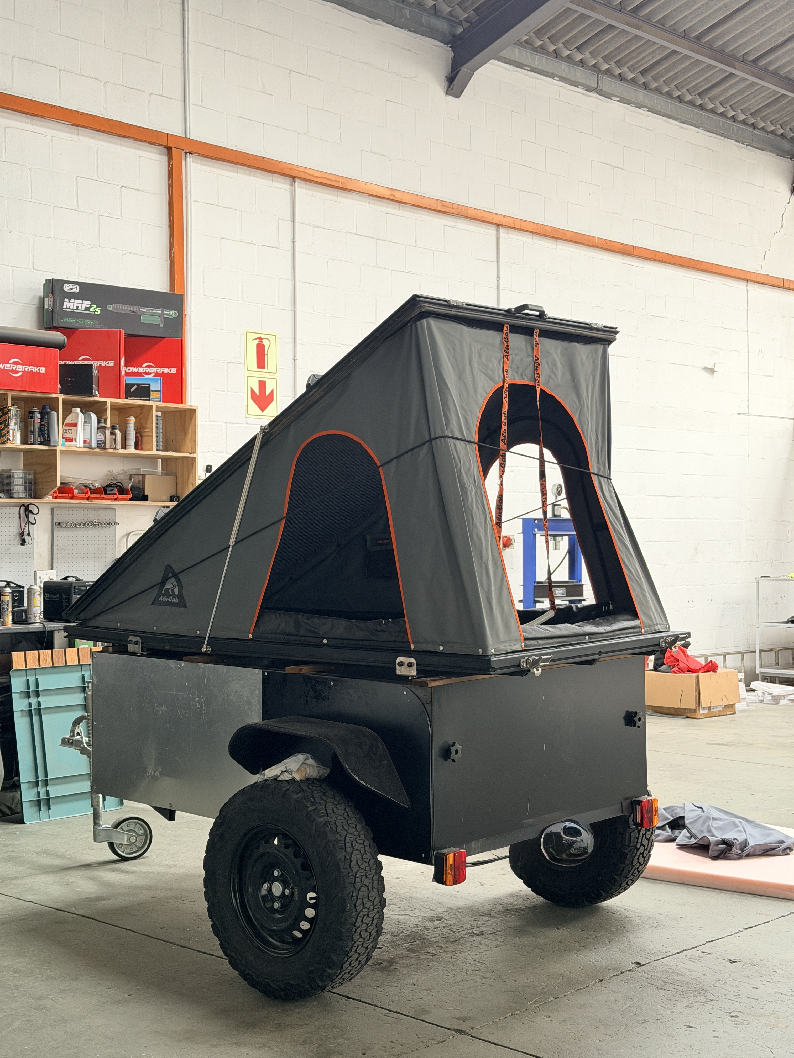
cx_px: 397
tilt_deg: -1.1
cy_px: 529
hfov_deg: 30.3
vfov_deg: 39.7
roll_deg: -0.1
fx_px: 1468
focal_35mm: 48
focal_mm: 6.76
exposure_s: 1/60
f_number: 1.78
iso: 250
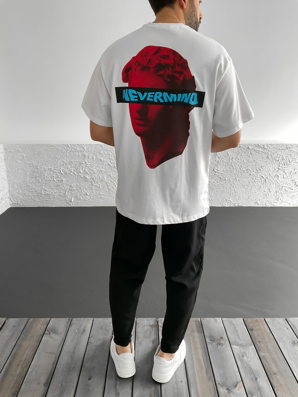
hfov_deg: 48.2
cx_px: 149
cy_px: 198
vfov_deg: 61.7
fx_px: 333
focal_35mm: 29
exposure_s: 1/75
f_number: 1.8
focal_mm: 3
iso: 64
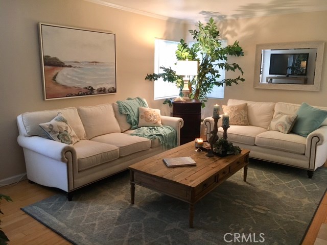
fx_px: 274
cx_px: 164
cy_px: 122
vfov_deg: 48.2
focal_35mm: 29
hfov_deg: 61.7
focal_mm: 4.15
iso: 80
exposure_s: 1/30
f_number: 2.2
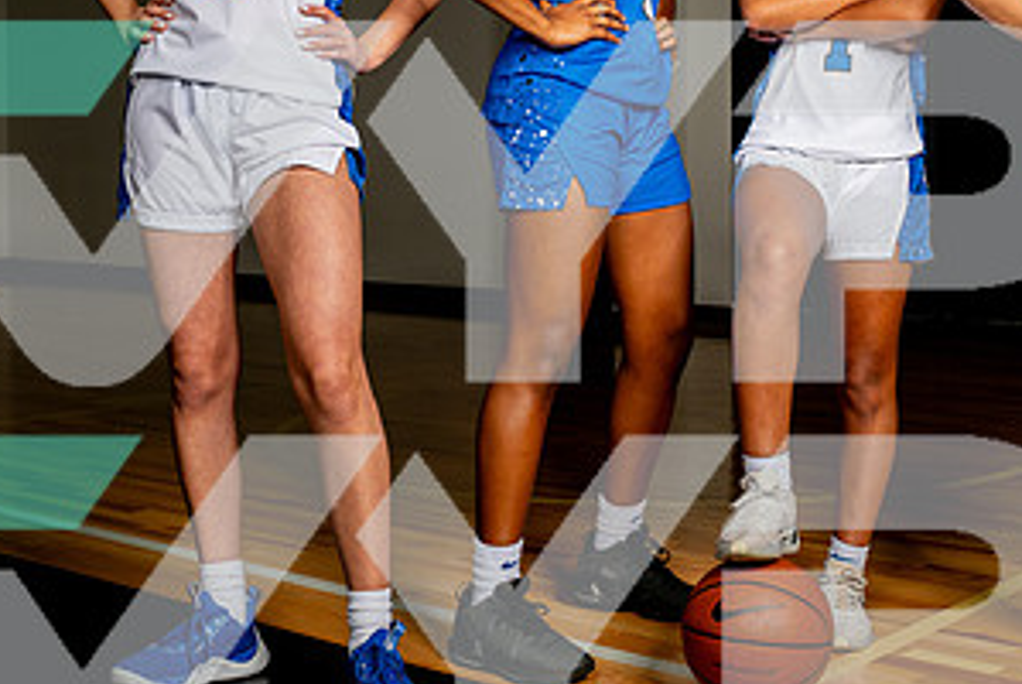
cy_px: 203
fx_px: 1762
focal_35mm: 62
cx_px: 667
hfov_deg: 32.1
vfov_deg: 21.8
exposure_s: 1/500
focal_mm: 32
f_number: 8
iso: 250
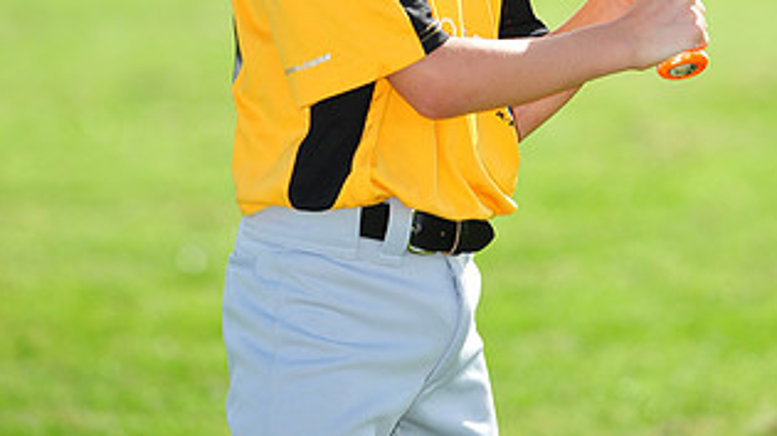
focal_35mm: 357
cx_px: 422
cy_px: -153
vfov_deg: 3.4
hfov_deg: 6.0
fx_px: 7353
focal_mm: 185
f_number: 4.5
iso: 400
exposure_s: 1/1600
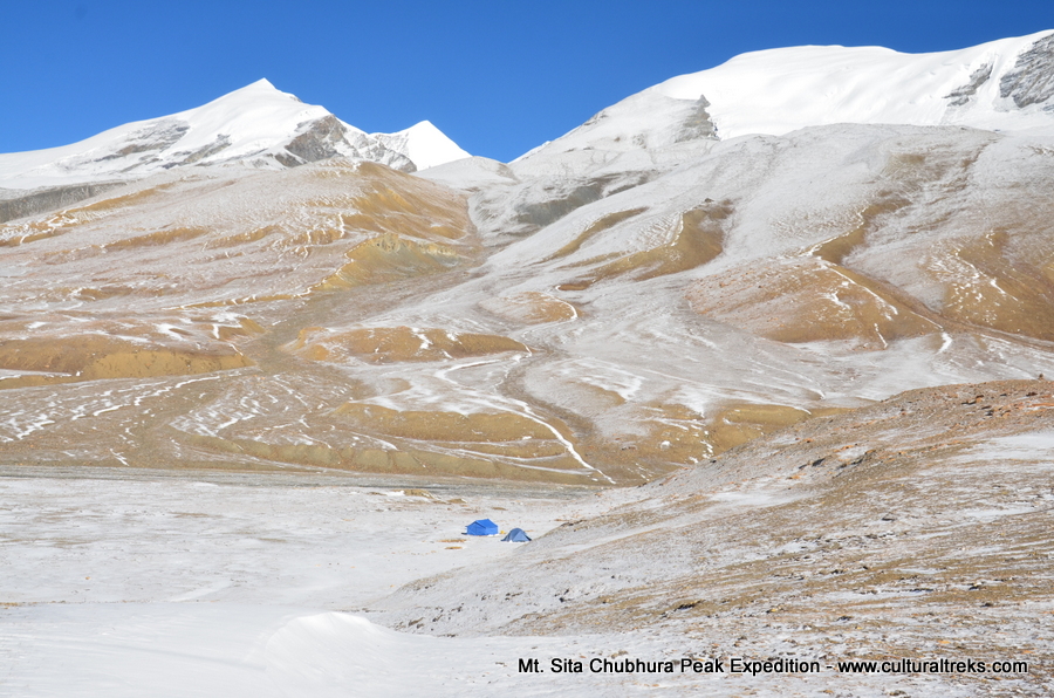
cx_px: 527
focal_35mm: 44
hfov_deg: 45.0
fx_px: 1271
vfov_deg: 30.7
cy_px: 349
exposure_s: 1/400
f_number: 11
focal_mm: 29
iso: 200
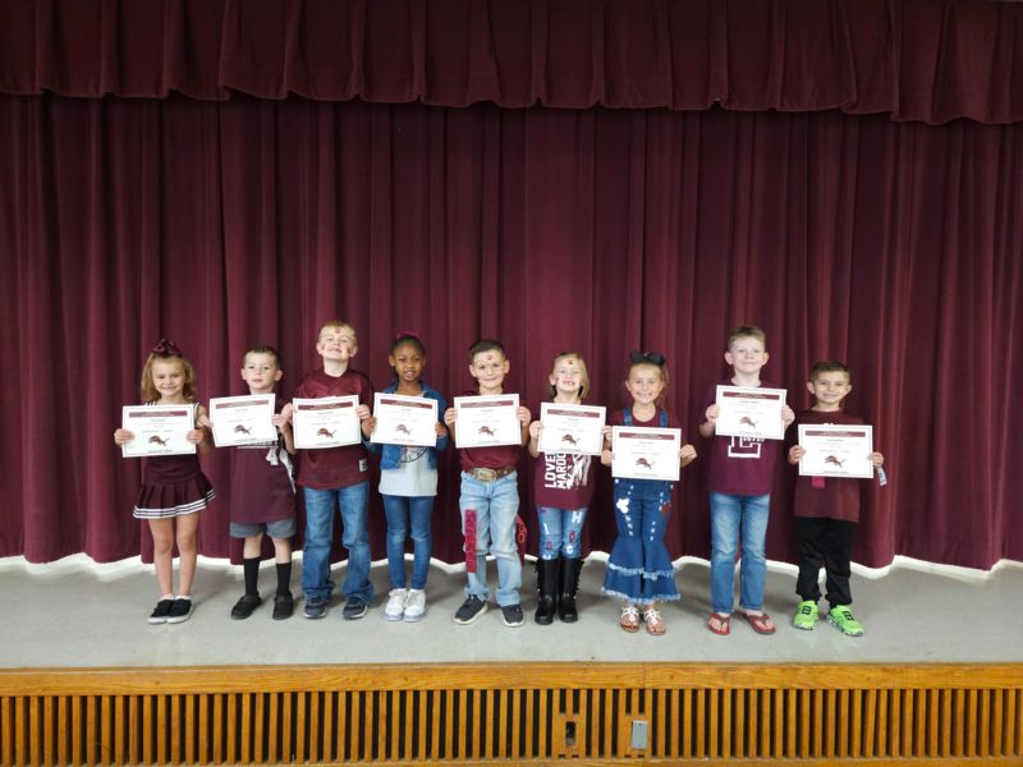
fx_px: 680
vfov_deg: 58.9
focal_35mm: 23
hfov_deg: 73.9
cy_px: 384
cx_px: 512
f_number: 1.8
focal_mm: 5.4
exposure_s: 1/40
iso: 320
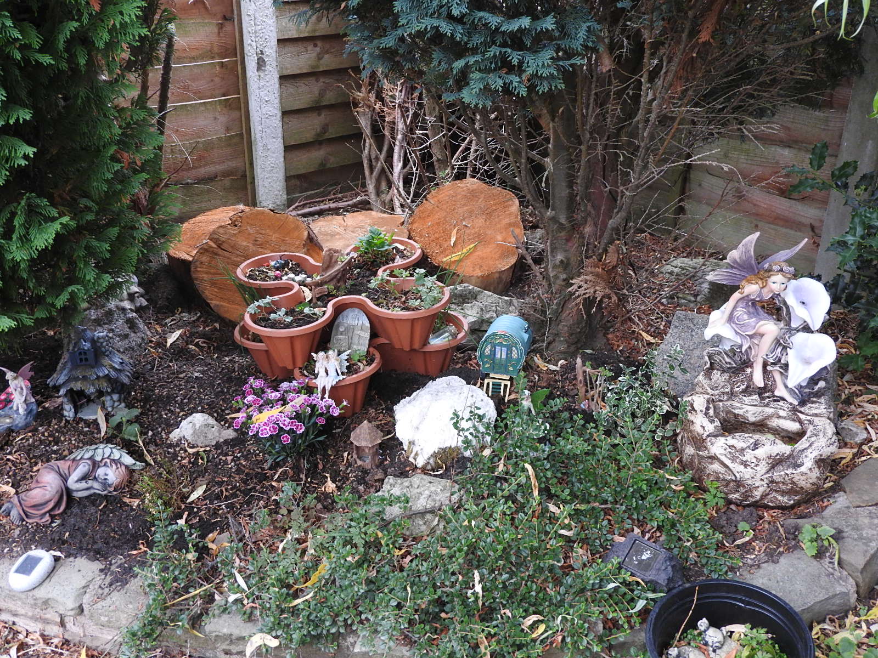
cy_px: 329
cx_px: 439
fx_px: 888
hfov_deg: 52.6
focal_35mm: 35
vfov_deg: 40.7
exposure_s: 1/30
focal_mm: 6.3
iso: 250
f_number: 3.8
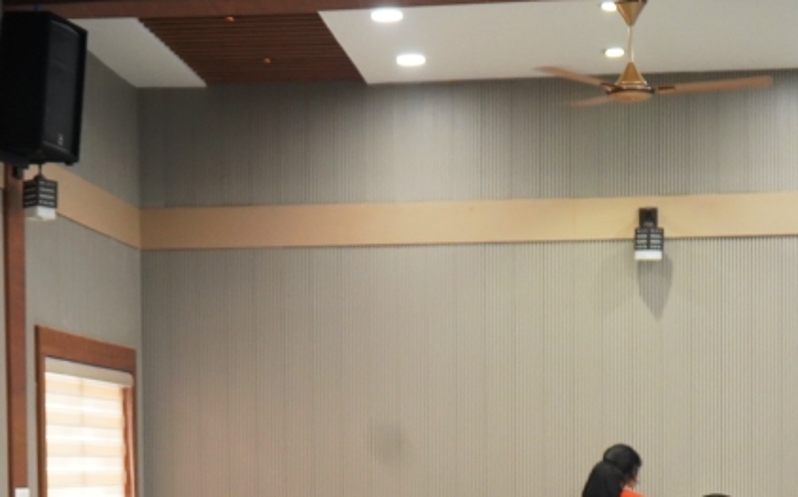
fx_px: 2260
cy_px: 621
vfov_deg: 12.2
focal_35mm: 104
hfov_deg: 20.0
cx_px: 293
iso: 4000
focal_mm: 42
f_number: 4.5
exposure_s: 1/160
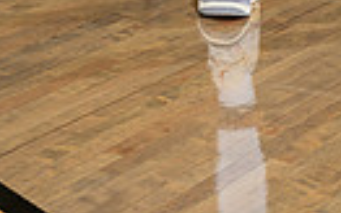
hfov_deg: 10.6
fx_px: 1822
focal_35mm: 196
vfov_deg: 6.4
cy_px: -317
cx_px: 344
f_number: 6.3
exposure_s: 1/250
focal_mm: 56
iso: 400
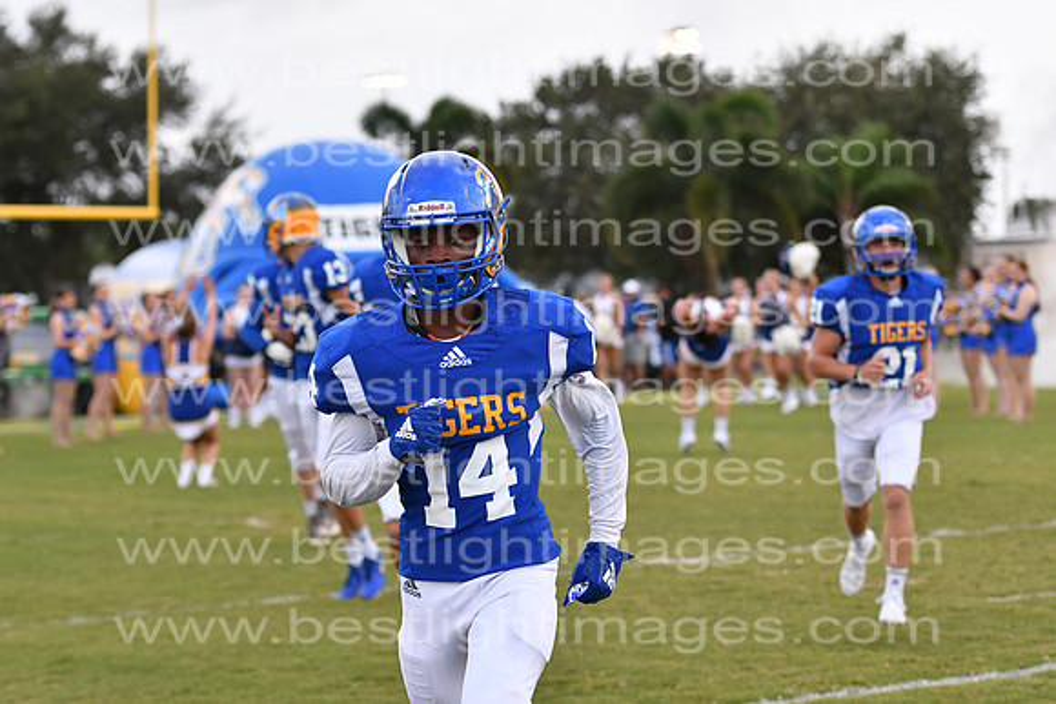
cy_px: 352
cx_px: 528
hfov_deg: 19.5
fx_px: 3081
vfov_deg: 13.0
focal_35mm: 105
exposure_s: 1/1000
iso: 800
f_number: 3.2
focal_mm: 70
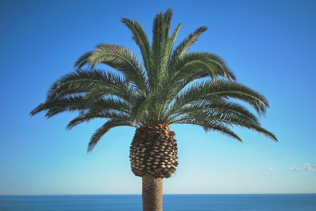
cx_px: 158
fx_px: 307
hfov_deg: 54.4
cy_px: 106
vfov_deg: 37.9
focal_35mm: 35
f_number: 2.8
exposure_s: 1/1600
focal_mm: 35
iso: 100
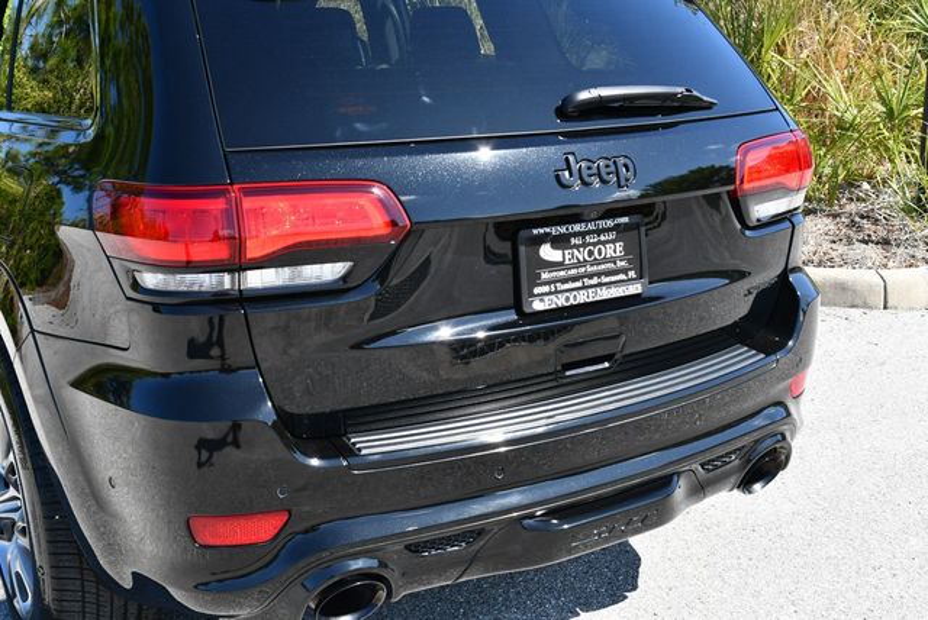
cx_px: 464
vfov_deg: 30.6
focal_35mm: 44
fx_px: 1135
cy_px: 310
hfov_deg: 44.5
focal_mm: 22
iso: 200
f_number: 7.1
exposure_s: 1/250
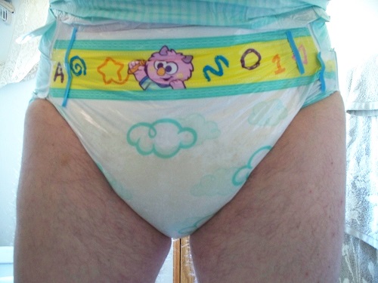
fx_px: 393
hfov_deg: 51.4
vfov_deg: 39.7
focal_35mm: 36
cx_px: 189
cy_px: 142
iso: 400
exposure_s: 1/4
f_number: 2.8
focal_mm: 7.54
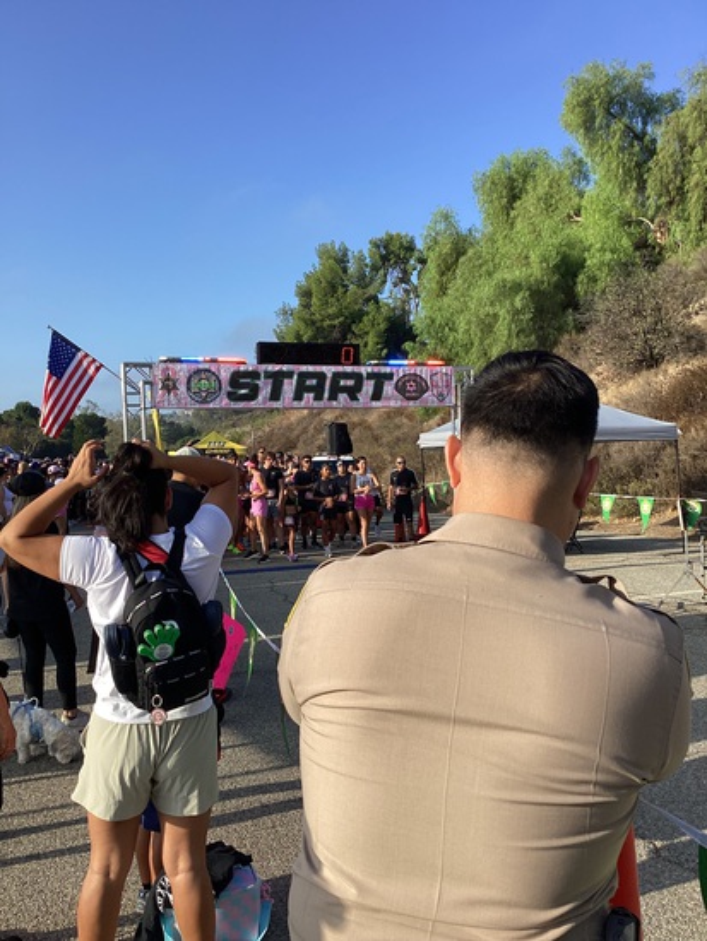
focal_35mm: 31
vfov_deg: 58.3
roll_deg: +2.4
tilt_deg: -2.8
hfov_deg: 45.5
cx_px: 354
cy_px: 470
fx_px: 844
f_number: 2.4
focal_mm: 3.3
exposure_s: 1/895
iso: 25
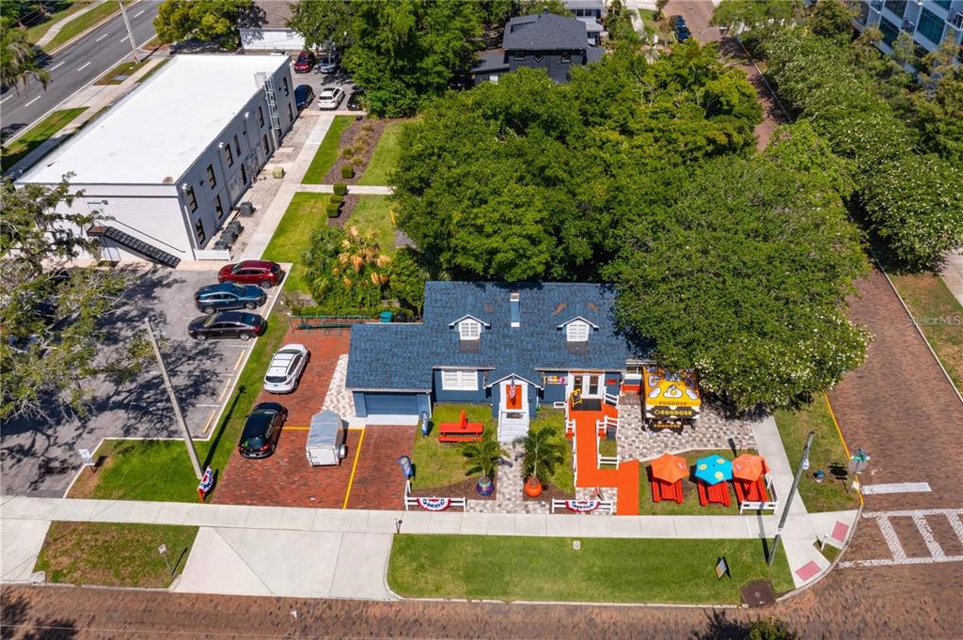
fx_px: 748
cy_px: 320
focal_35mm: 28
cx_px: 482
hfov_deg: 65.5
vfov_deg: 46.3
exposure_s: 1/500
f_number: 11
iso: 100
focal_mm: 10.26
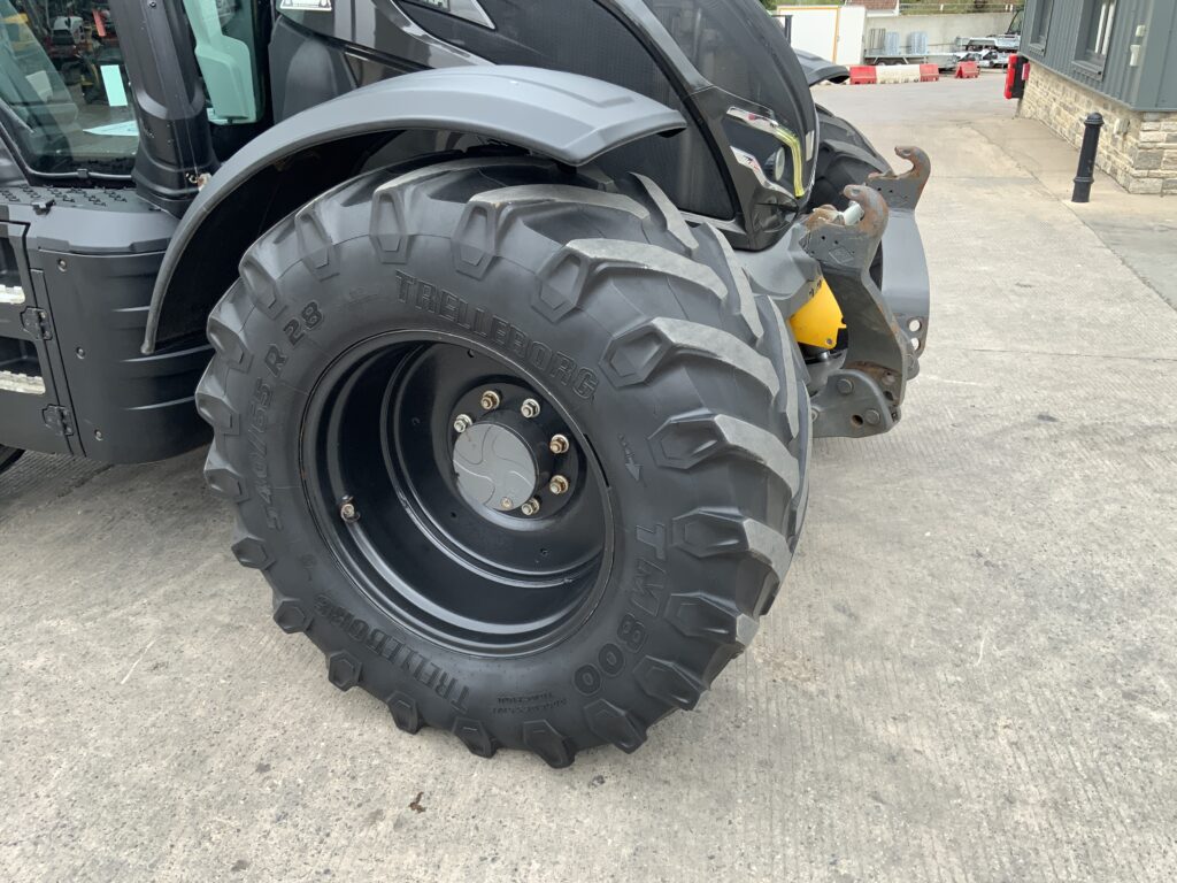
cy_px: 442
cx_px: 588
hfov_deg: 61.7
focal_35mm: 29
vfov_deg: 48.2
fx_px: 986
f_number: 1.8
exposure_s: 1/194
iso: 16
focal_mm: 3
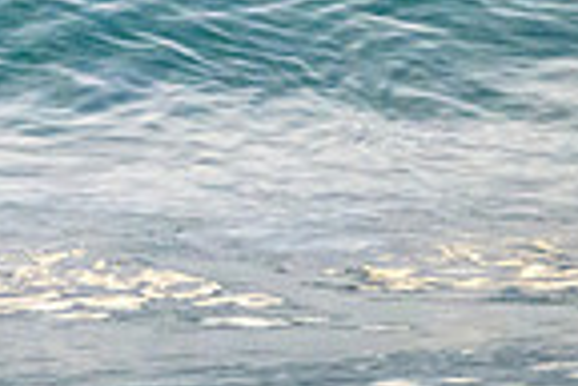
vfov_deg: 0.4
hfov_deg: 0.6
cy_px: -170
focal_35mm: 3580
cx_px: -707
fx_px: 57474
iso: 8000
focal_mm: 800
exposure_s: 1/2000
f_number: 11
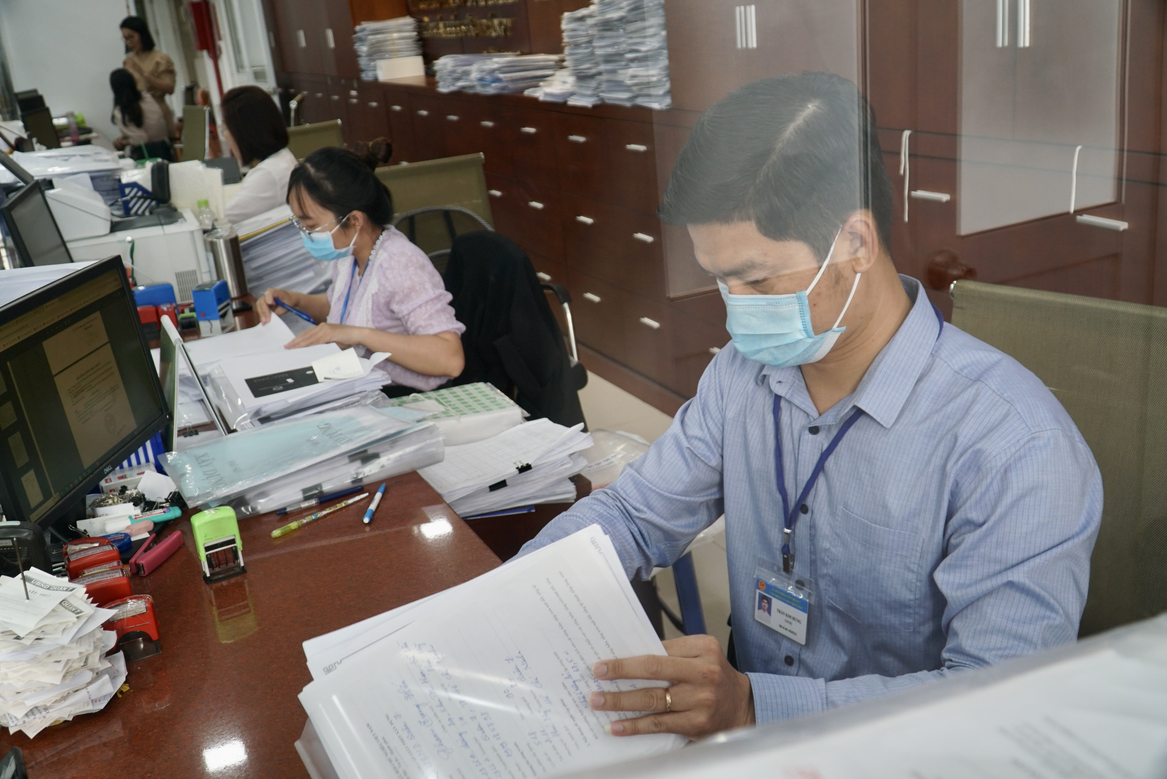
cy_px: 390
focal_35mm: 32
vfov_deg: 41.8
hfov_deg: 59.5
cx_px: 584
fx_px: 1022
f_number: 4
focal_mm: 21
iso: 500
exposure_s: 1/160
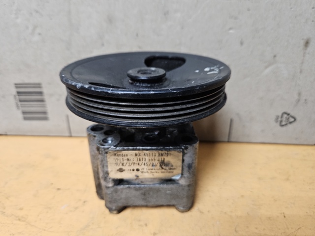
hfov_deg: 73.9
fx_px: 209
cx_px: 158
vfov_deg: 58.9
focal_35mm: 23
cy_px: 118
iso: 800
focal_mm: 5.4
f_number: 1.8
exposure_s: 1/200
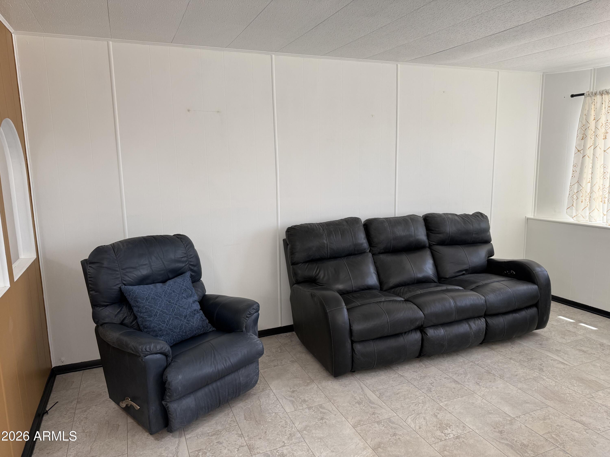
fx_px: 423
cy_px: 228
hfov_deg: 71.6
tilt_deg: -8.6
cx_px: 305
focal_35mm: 24
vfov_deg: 56.8
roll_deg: +1.3
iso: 125
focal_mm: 6.76
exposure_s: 1/121
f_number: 1.78
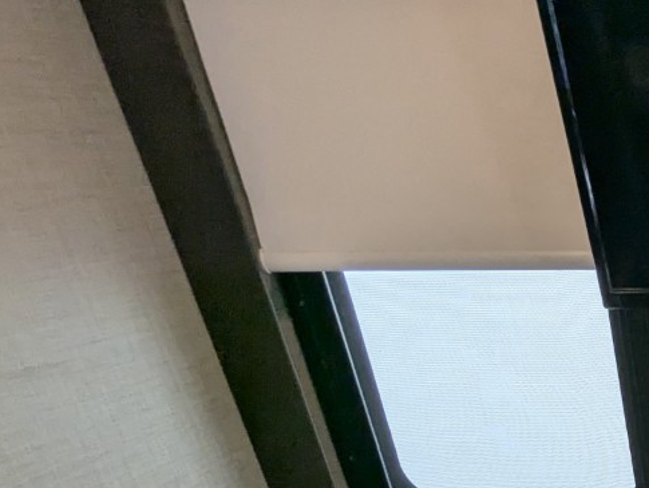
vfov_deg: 25.5
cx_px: 884
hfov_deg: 30.5
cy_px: 689
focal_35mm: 46
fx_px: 864
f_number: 2.2
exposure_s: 1/163
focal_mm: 2.35
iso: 68
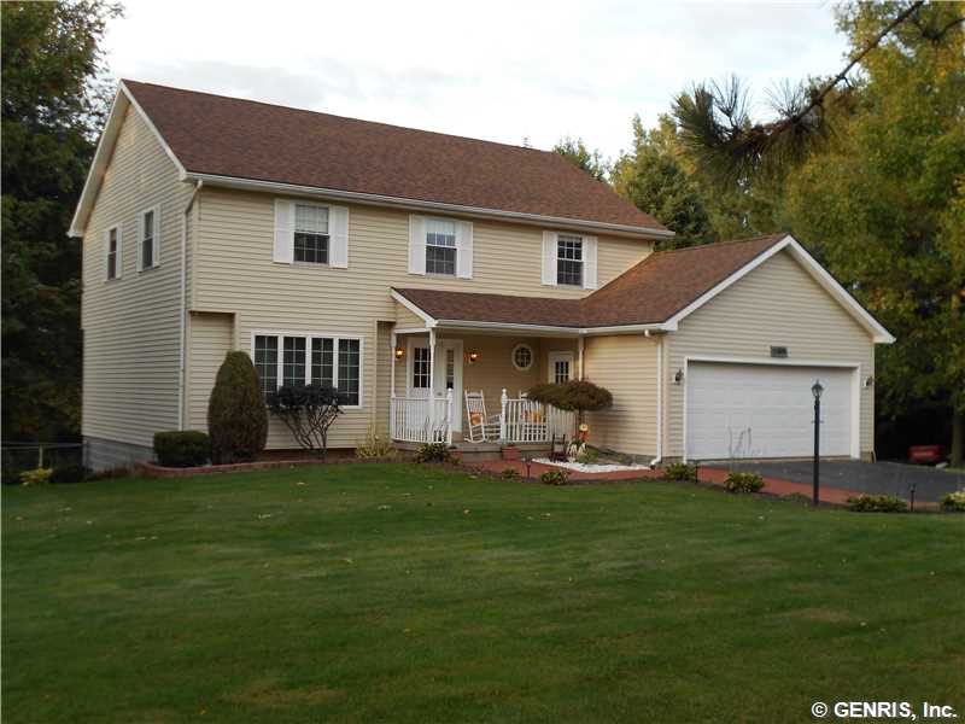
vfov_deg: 38.7
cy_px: 362
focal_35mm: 37
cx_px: 482
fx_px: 1031
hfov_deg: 50.1
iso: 80
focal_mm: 6.7
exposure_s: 1/125
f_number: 3.9
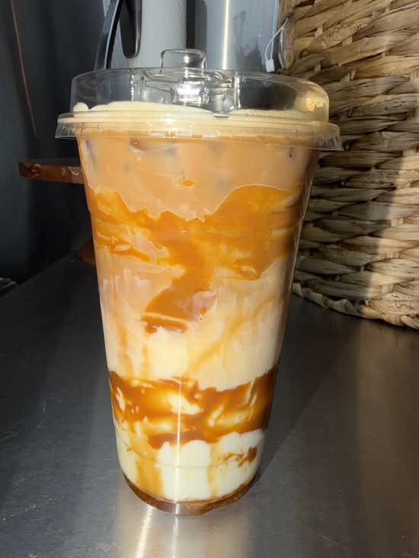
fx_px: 387
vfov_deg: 71.6
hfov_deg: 56.8
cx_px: 210
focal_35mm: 24
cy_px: 279
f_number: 2.2
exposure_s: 1/120
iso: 32
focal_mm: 2.22
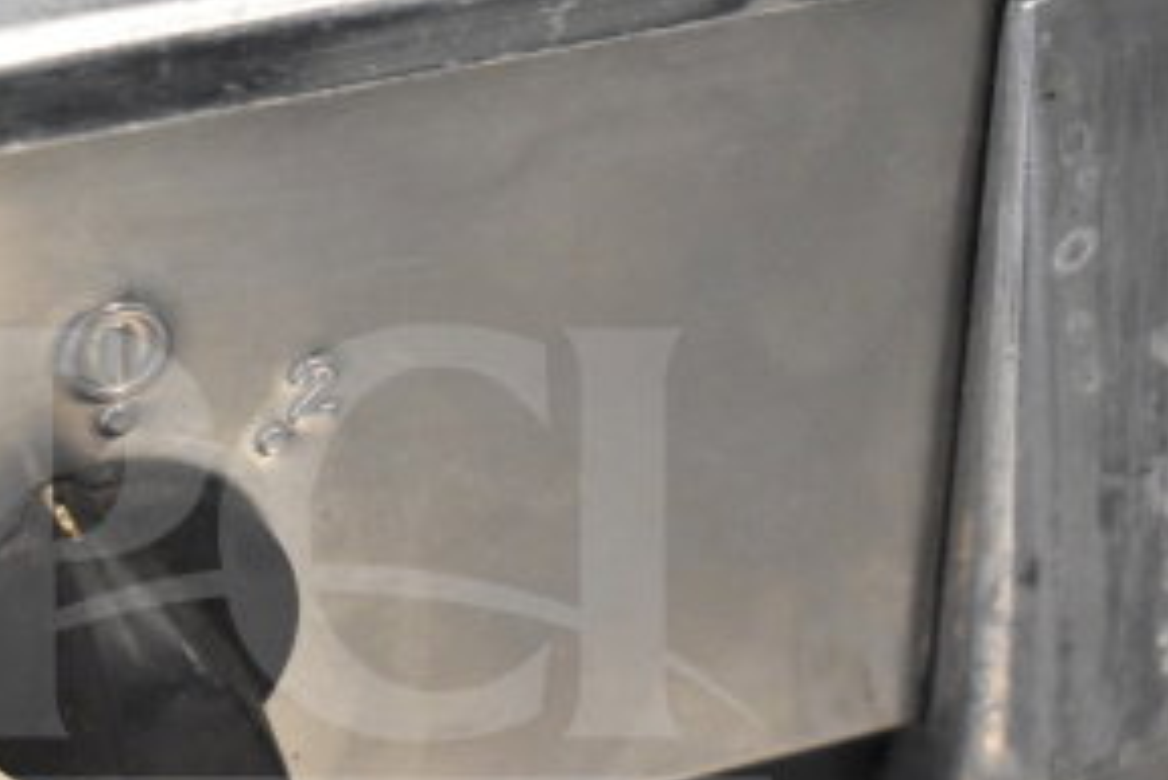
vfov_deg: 9.0
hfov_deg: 13.5
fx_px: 4934
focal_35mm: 152
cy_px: 649
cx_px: 315
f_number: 5.3
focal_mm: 48
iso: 6400
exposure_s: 1/100
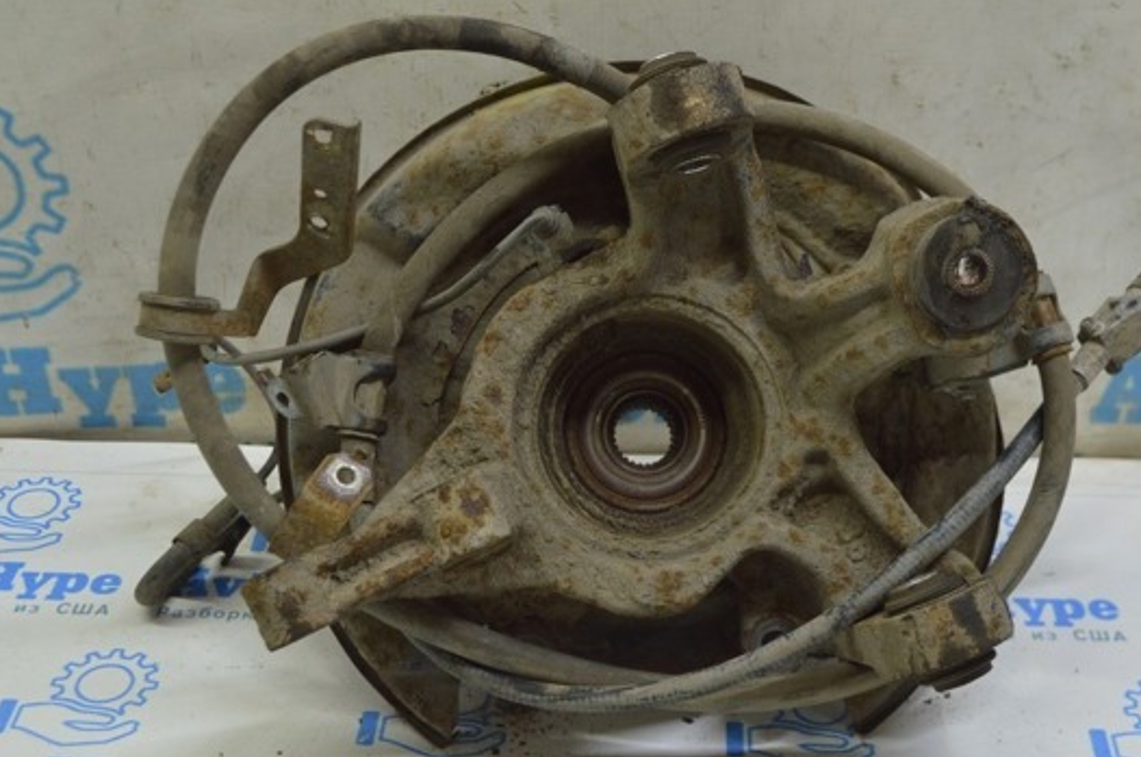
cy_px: 352
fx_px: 1791
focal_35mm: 57
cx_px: 640
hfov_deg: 35.3
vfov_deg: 23.9
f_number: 5.6
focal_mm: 31
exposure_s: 1/25
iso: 400
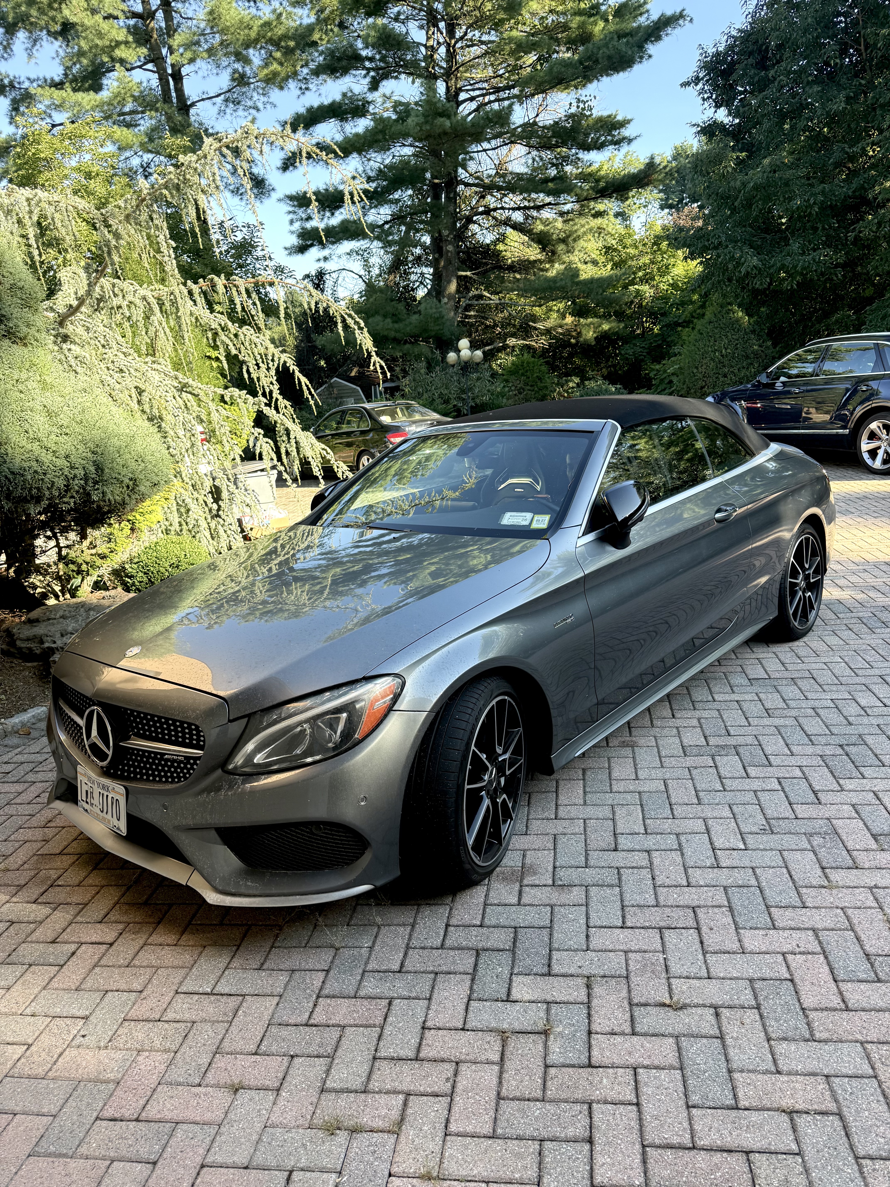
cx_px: 445
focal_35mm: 24
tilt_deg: -16.4
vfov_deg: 71.6
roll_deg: +6.2
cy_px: 594
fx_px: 823
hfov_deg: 56.8
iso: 100
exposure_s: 1/428
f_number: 1.78
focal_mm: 6.76
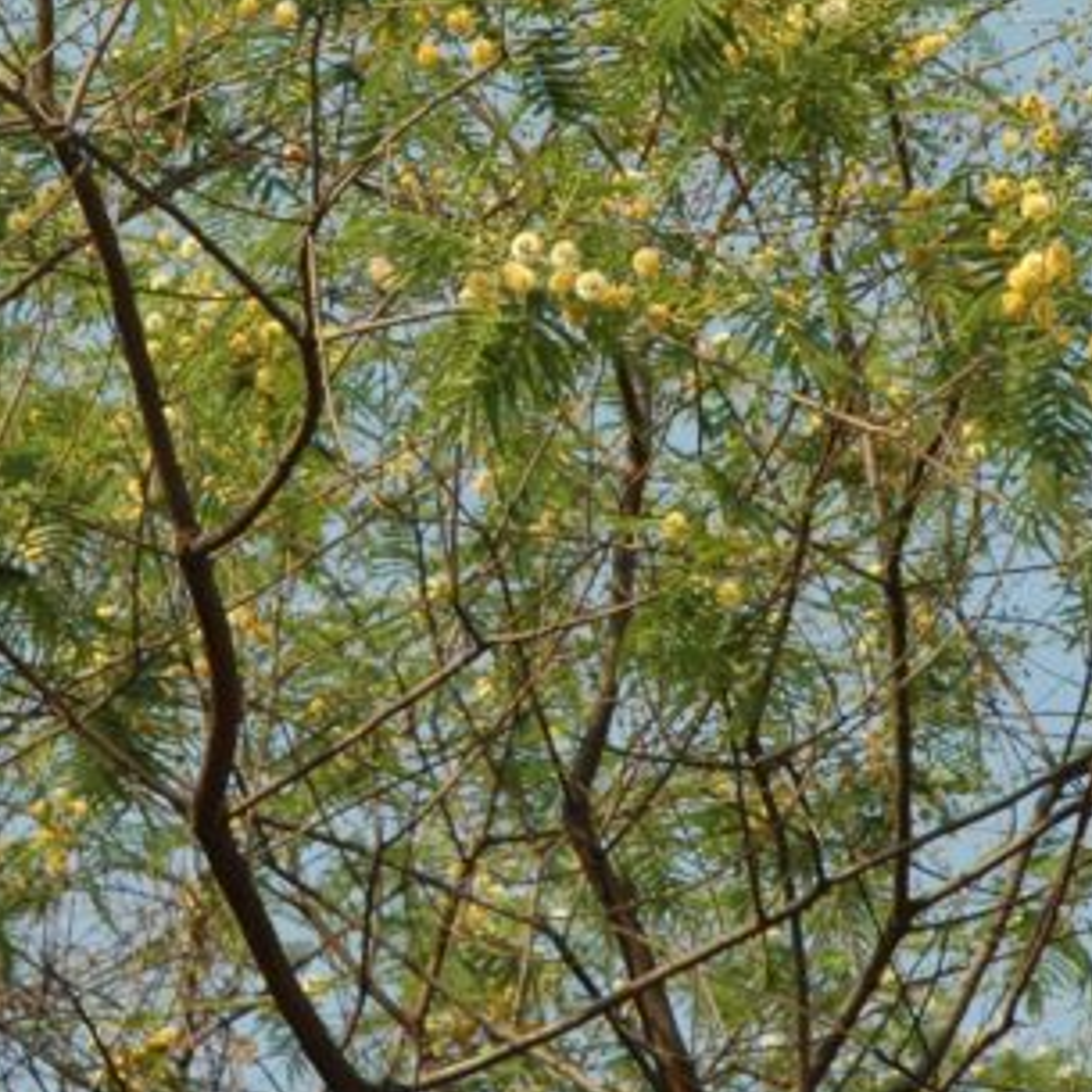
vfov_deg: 5.9
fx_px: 10671
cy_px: 406
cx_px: 430
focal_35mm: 299
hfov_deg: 5.9
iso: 250
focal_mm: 70
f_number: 9
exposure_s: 1/320
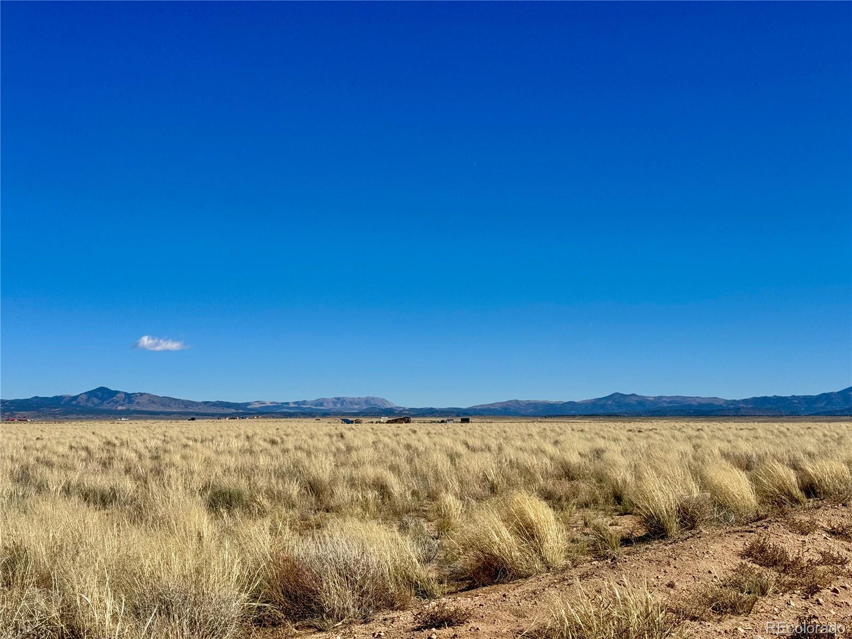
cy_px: 320
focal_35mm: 48
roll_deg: -0.3
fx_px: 1181
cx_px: 426
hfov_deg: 39.7
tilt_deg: +4.7
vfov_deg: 30.3
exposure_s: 1/9009
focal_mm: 6.76
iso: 80
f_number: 1.78
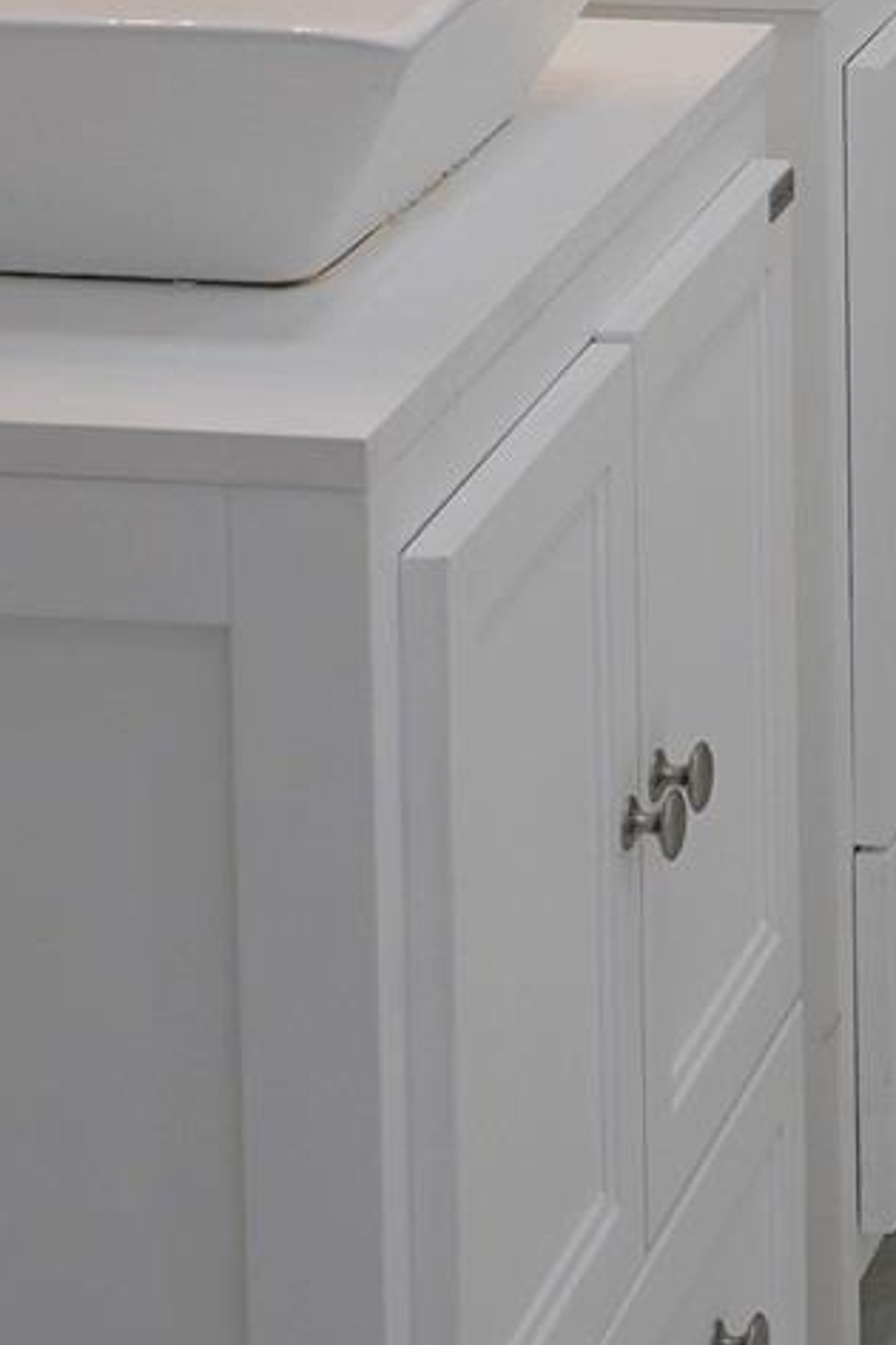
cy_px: -791
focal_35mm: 155
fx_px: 5805
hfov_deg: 8.5
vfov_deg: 12.4
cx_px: 1675
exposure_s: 1/160
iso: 400
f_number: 4
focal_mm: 31.9
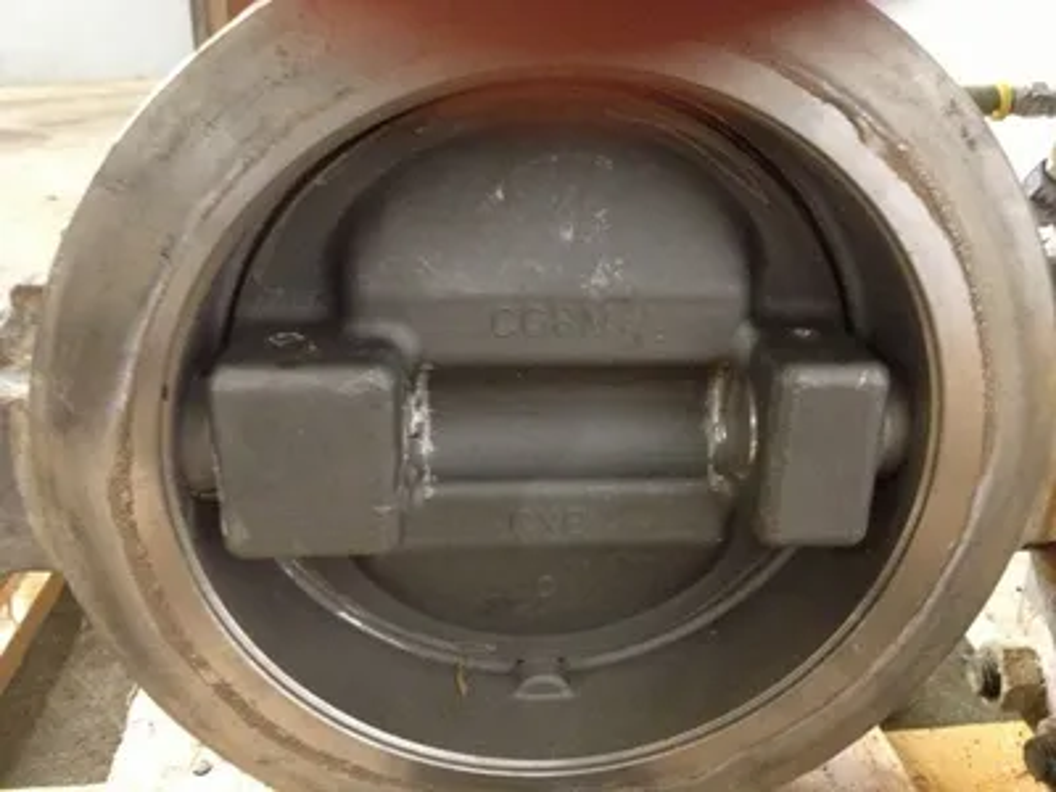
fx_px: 1068
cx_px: 528
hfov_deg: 52.6
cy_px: 396
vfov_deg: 40.7
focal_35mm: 35
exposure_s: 1/15
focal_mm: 4.28
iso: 640
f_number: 2.4
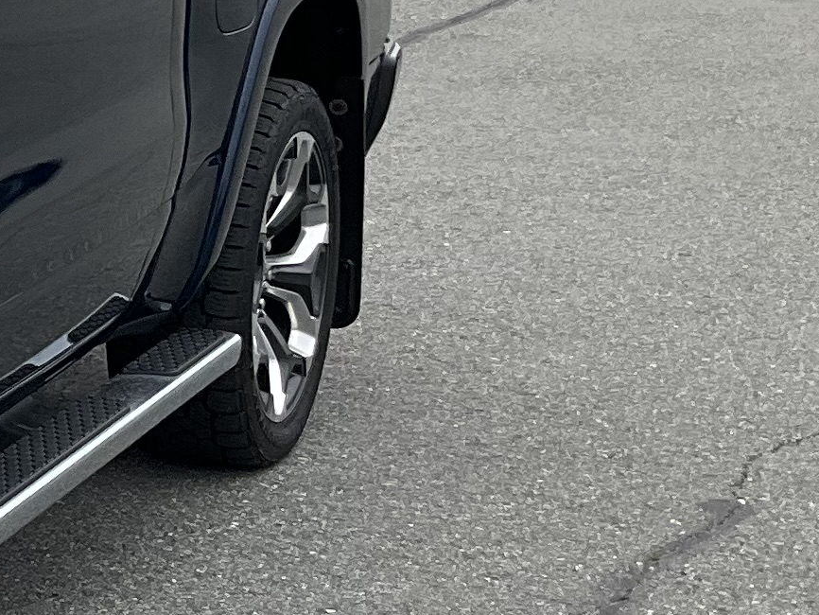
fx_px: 3195
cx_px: -718
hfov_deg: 13.0
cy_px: 232
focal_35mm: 135
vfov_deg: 11.0
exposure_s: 1/495
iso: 25
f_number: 1.8
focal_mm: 3
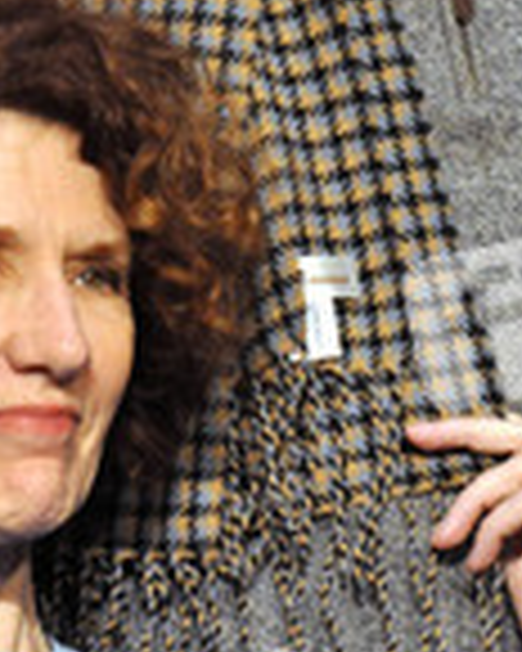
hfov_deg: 3.0
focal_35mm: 524
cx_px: 227
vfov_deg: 3.7
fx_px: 10125
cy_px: 81
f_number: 5.6
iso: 2000
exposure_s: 1/125
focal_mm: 135
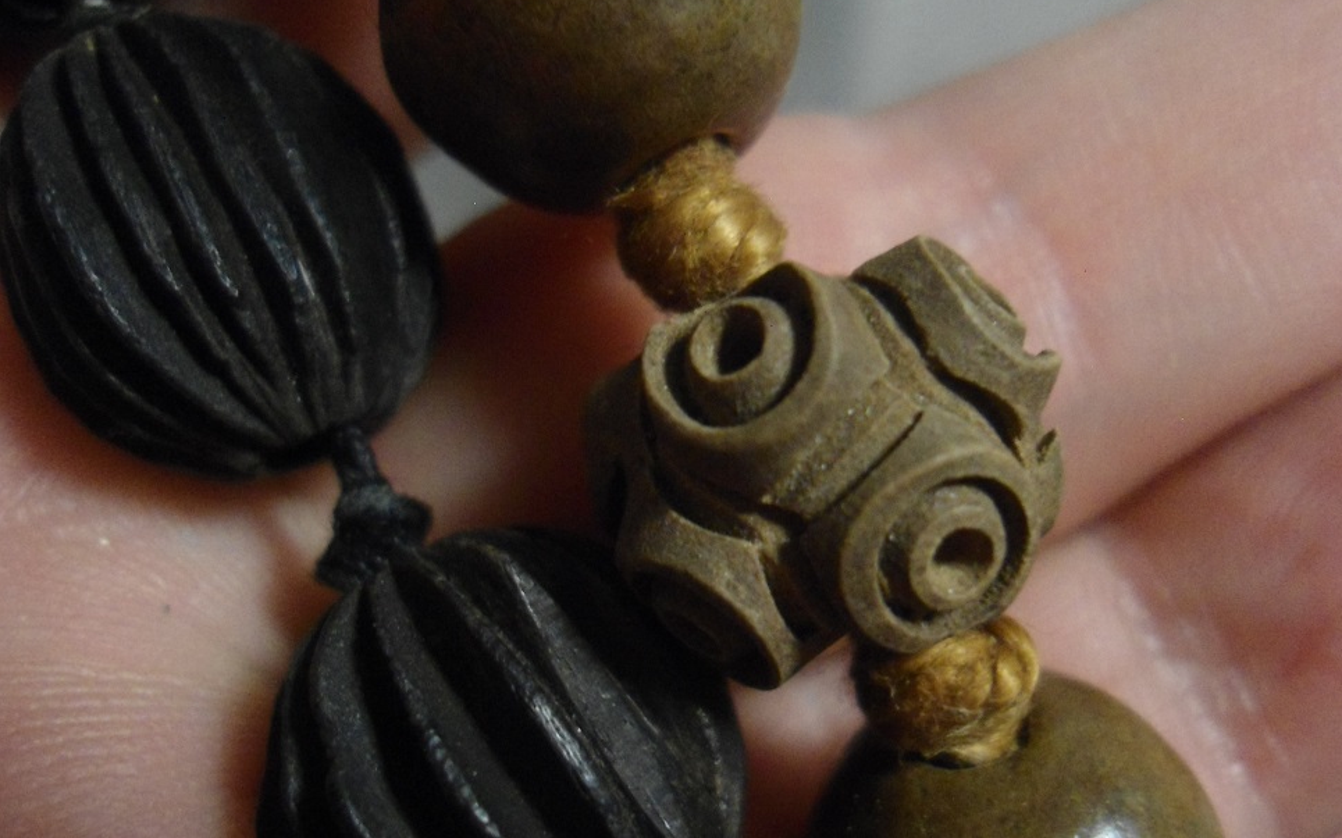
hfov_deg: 52.8
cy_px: 460
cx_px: 674
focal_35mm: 37
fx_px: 1353
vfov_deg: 34.4
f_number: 2.8
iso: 400
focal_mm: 4.7
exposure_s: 1/8
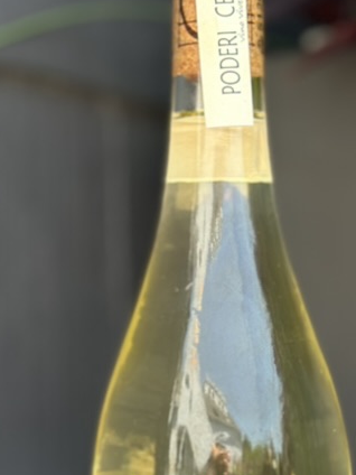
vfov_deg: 16.8
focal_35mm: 116
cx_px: 222
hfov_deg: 12.8
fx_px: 1591
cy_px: 418
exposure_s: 1/480
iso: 80
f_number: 1.78
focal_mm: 6.86
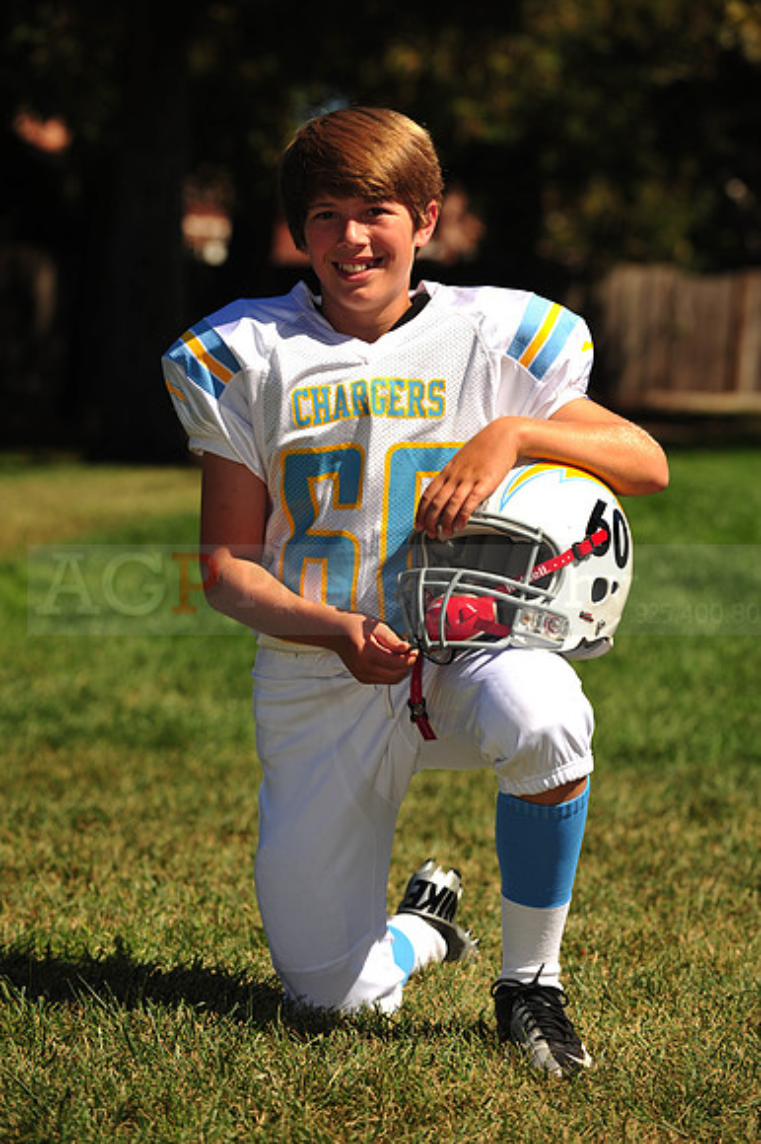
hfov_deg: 10.5
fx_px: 4127
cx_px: 380
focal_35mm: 130
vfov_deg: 15.8
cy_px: 572
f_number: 5
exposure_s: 1/1000
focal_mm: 130
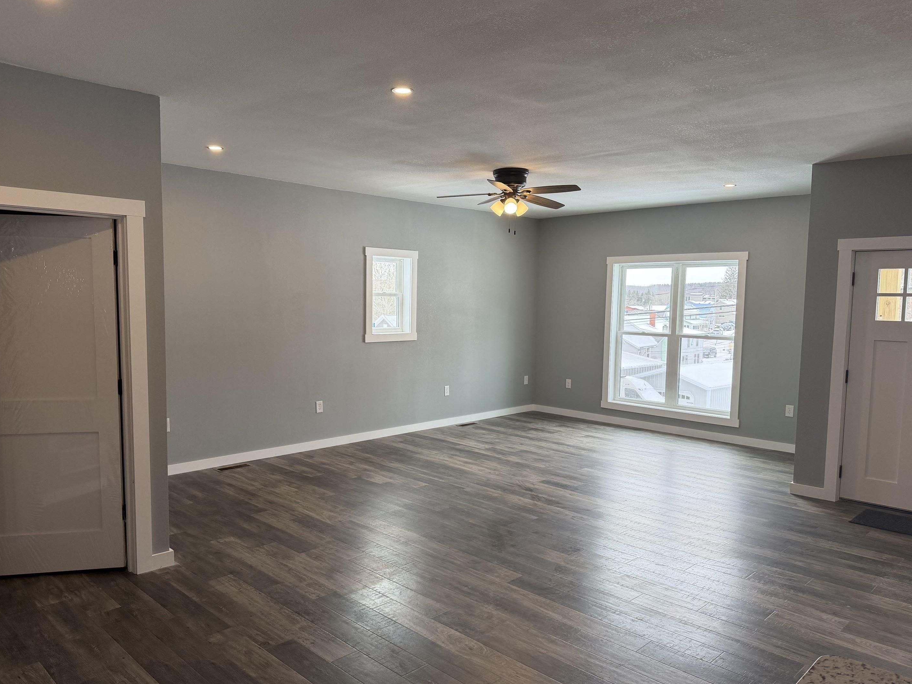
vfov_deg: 53.0
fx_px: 685
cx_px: 444
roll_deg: -1.2
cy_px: 361
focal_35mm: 26
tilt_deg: -5.7
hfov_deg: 67.3
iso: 125
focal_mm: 6.76
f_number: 1.78
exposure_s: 1/202
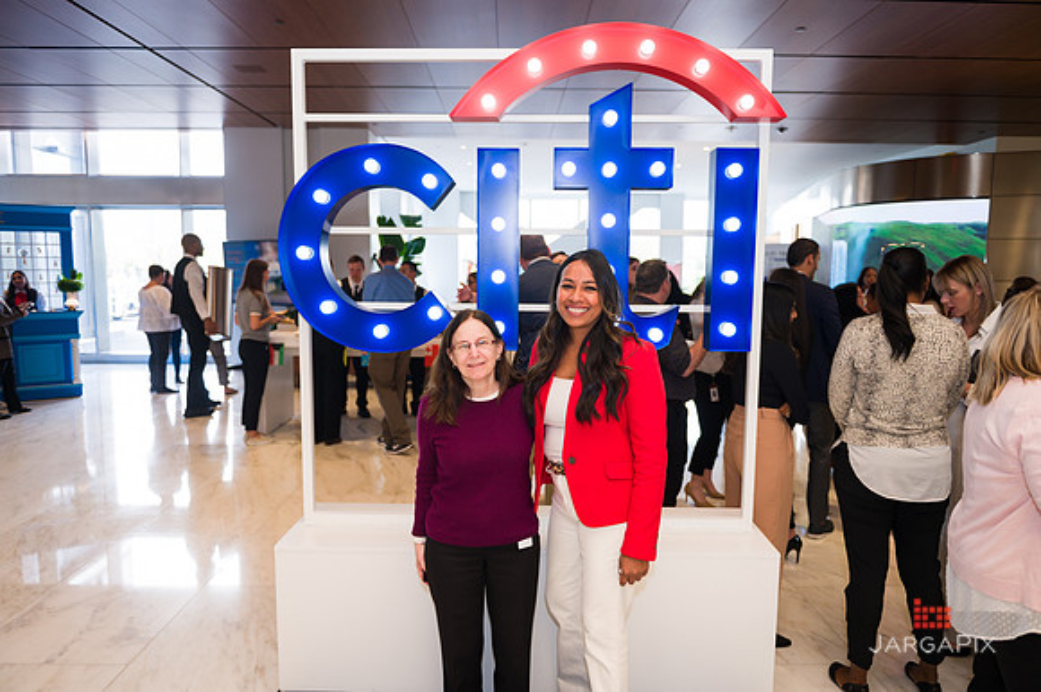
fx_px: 751
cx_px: 520
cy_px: 346
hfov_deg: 69.4
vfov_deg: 49.5
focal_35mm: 26
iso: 400
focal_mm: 26
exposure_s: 1/200
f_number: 3.2
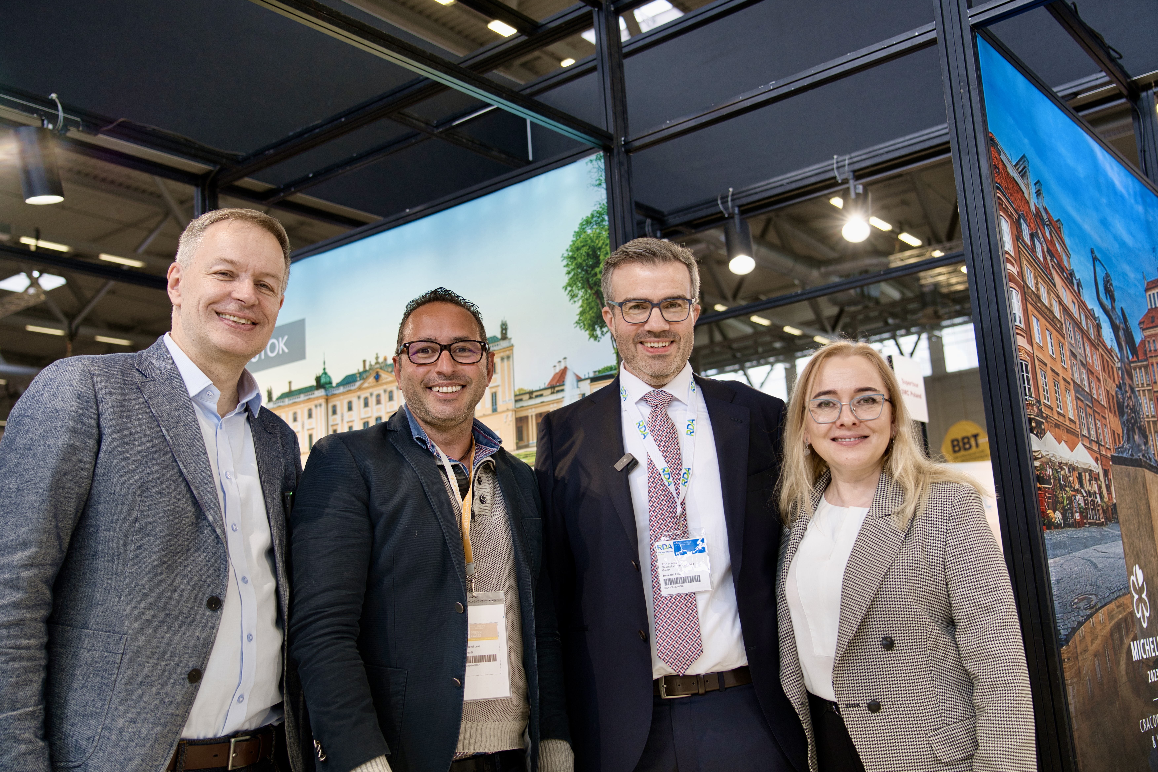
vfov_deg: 36.9
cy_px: 386
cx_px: 579
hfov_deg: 53.1
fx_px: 1158
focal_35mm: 36
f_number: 4
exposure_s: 1/60
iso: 160
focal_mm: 36
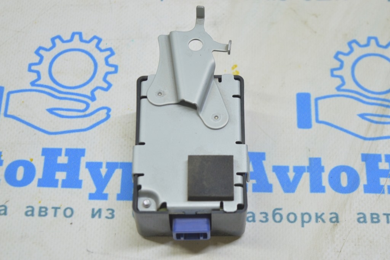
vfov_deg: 16.5
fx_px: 893
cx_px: 195
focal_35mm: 82
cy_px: 130
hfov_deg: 24.6
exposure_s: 1/20
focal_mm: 55
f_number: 5.6
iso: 400
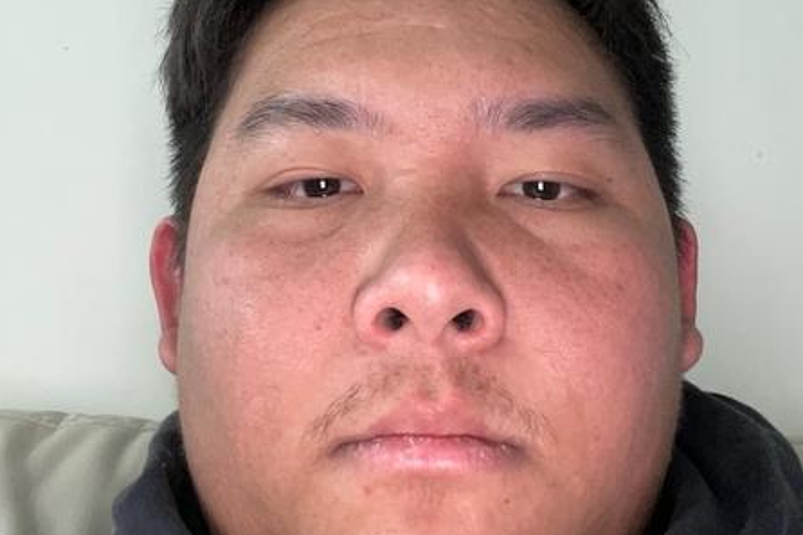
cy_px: 191
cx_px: 402
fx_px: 936
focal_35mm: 42
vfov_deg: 31.7
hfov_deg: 46.4
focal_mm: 2.71
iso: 200
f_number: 2.2
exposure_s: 1/24
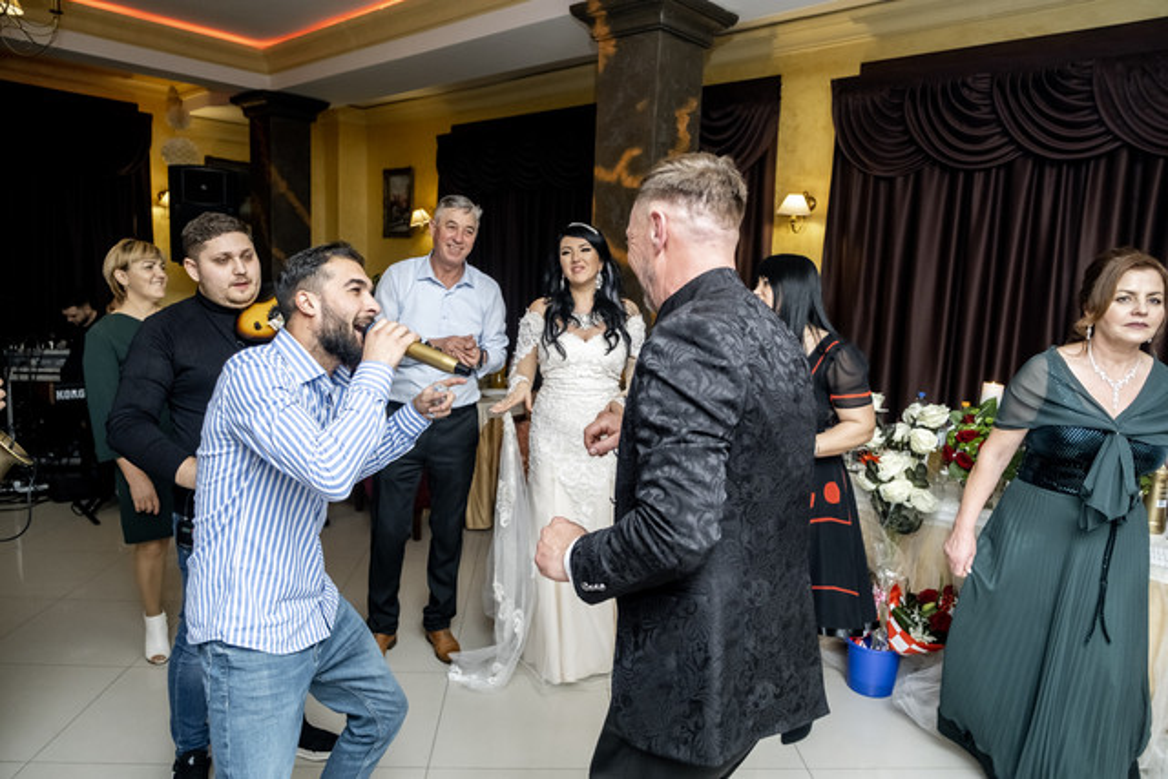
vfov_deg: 53.2
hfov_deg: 73.7
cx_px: 584
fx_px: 779
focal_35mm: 24
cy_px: 390
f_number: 2.8
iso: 1000
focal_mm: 16
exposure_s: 1/125
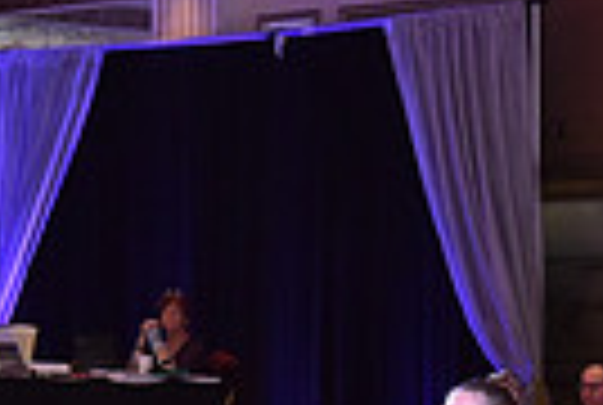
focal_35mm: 268
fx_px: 4499
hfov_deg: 7.6
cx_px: 36
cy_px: 583
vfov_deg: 5.1
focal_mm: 62
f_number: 5
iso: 1600
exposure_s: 1/250
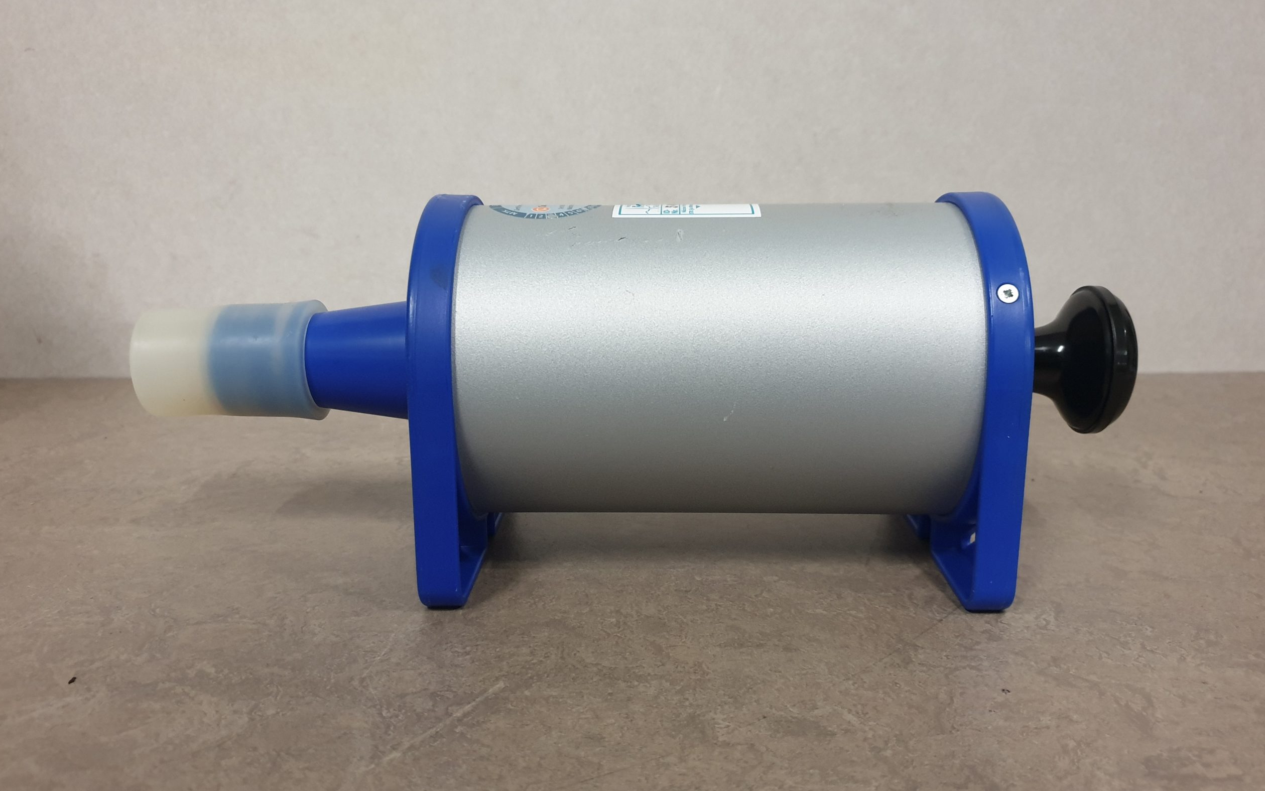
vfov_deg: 44.5
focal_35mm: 28
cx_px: 630
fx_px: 965
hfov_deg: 66.5
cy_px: 432
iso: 320
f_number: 1.5
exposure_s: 1/33
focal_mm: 4.3
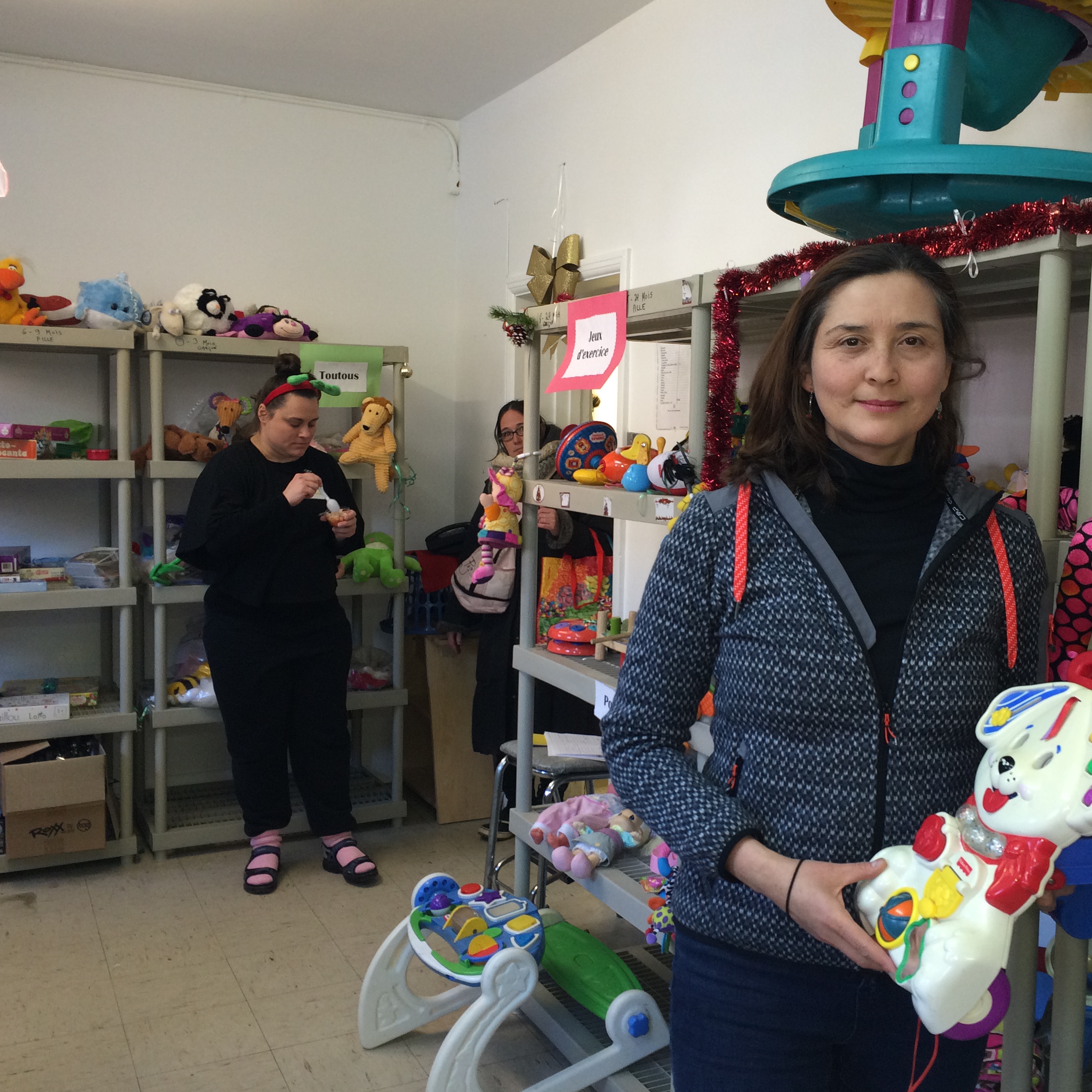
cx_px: 650
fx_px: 1249
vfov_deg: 47.2
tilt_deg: -5.9
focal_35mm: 35
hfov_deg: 47.0
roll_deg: +0.5
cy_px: 539
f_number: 2.2
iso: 64
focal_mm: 4.15
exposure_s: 1/30
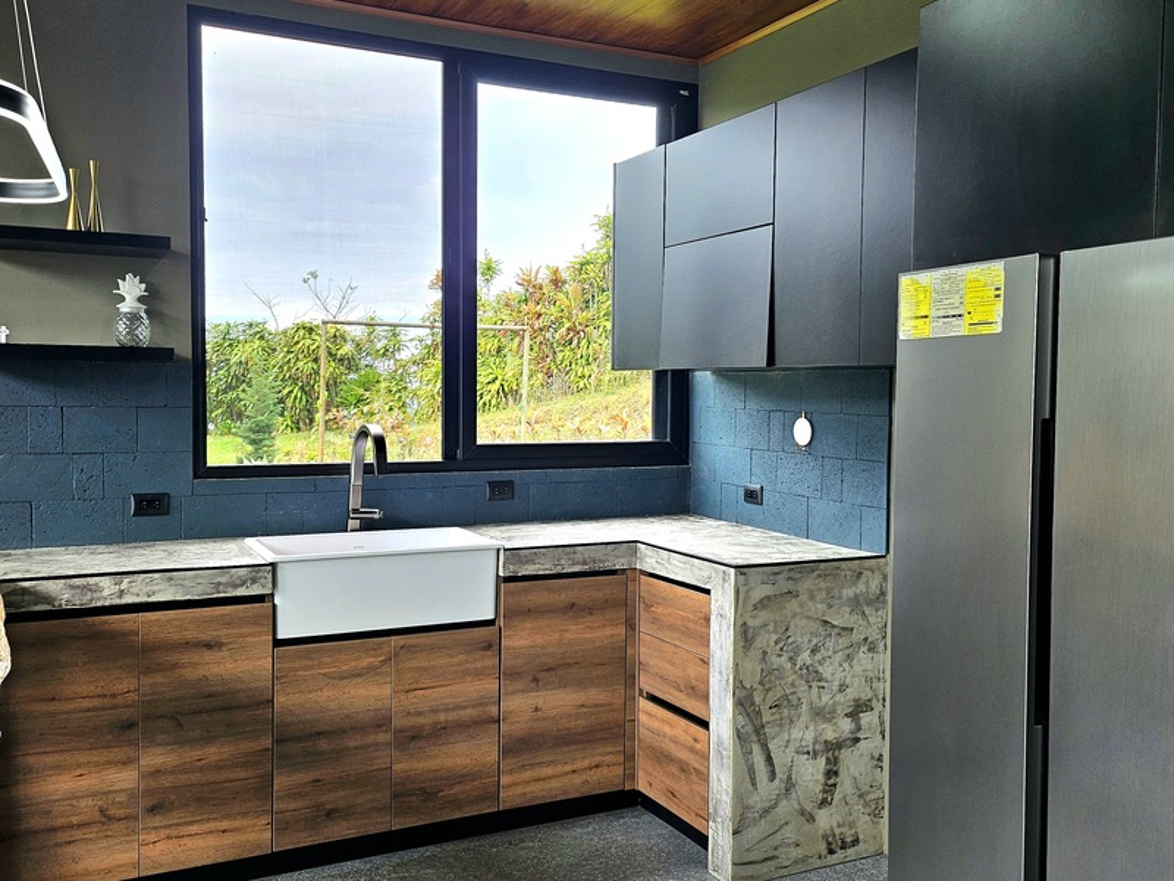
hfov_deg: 71.6
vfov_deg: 56.8
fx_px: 814
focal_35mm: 24
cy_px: 440
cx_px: 587
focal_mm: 5
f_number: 1.8
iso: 50
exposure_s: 1/303
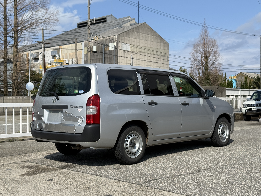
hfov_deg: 39.7
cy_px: 98
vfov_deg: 30.3
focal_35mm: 48
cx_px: 130
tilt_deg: +0.7
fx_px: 362
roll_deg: +0.2
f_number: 1.78
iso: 64
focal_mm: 6.76
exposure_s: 1/6024
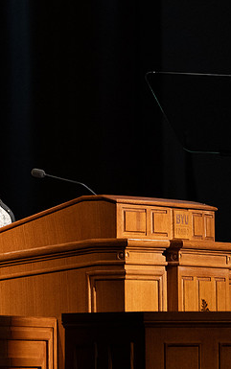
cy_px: 154
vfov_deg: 4.4
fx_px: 4779
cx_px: -51
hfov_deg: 2.8
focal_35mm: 475
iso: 3200
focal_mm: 180
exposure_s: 1/250
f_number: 3.5
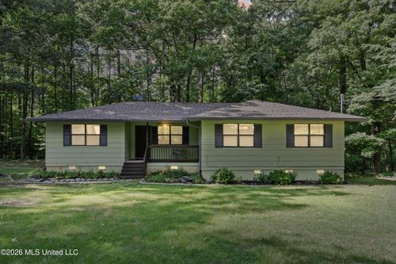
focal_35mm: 22
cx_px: 198
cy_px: 132
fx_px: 242
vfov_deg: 57.2
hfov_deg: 78.6
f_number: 9
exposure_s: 1/60
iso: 800
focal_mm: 22
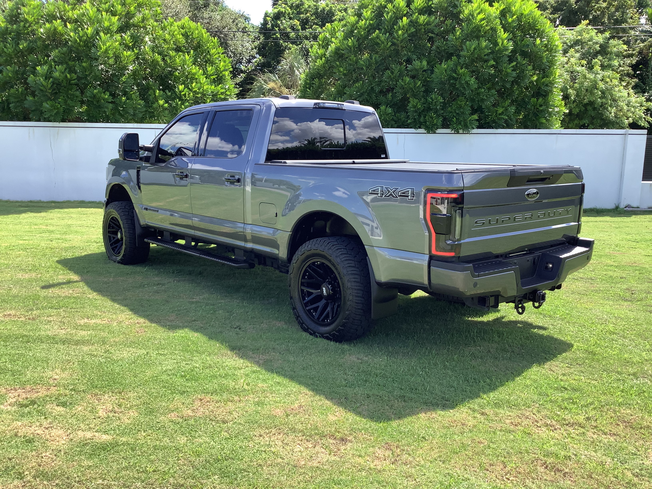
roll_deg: -1.7
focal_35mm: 31
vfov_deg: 45.4
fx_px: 584
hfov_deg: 58.4
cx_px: 326
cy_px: 244
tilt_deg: -11.1
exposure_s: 1/294
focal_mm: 3.3
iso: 25
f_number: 2.4
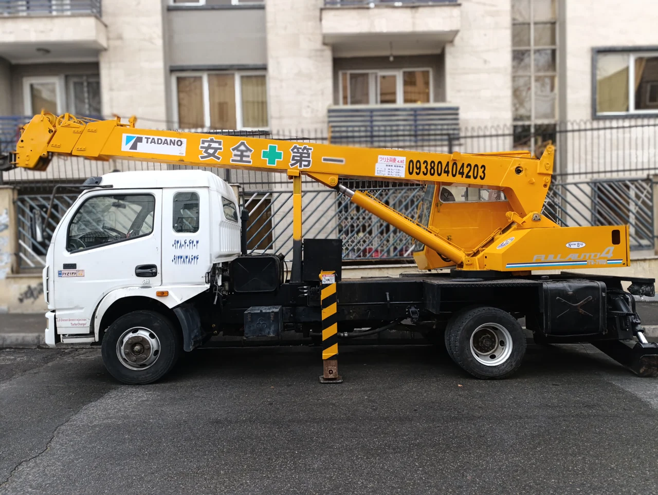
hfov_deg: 73.8
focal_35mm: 23
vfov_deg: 59.0
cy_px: 248
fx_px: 438
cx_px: 329
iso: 400
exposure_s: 1/100
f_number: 1.6
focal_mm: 6.14
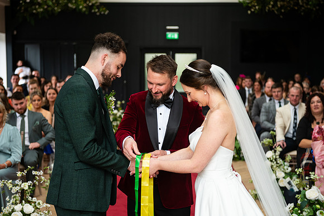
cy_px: 108
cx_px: 162
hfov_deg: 32.4
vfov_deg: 21.9
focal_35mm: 62
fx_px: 558
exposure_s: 1/200
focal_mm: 62
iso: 400
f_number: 3.5
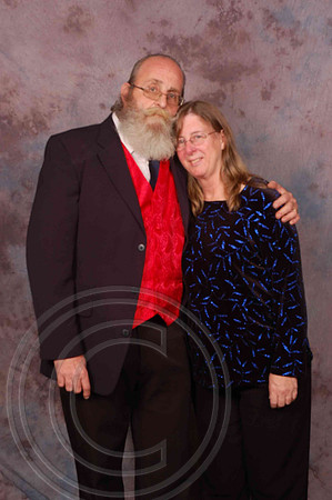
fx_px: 790
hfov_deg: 23.7
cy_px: 250
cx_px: 166
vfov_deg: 35.1
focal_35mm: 57
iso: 200
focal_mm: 38
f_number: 10
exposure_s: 1/125
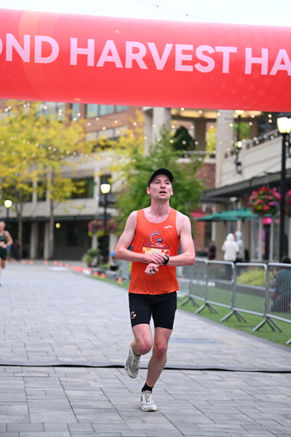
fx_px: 1006
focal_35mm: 83
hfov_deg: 16.5
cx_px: 146
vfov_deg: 24.5
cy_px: 218
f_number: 2.8
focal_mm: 83
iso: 1600
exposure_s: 1/1000
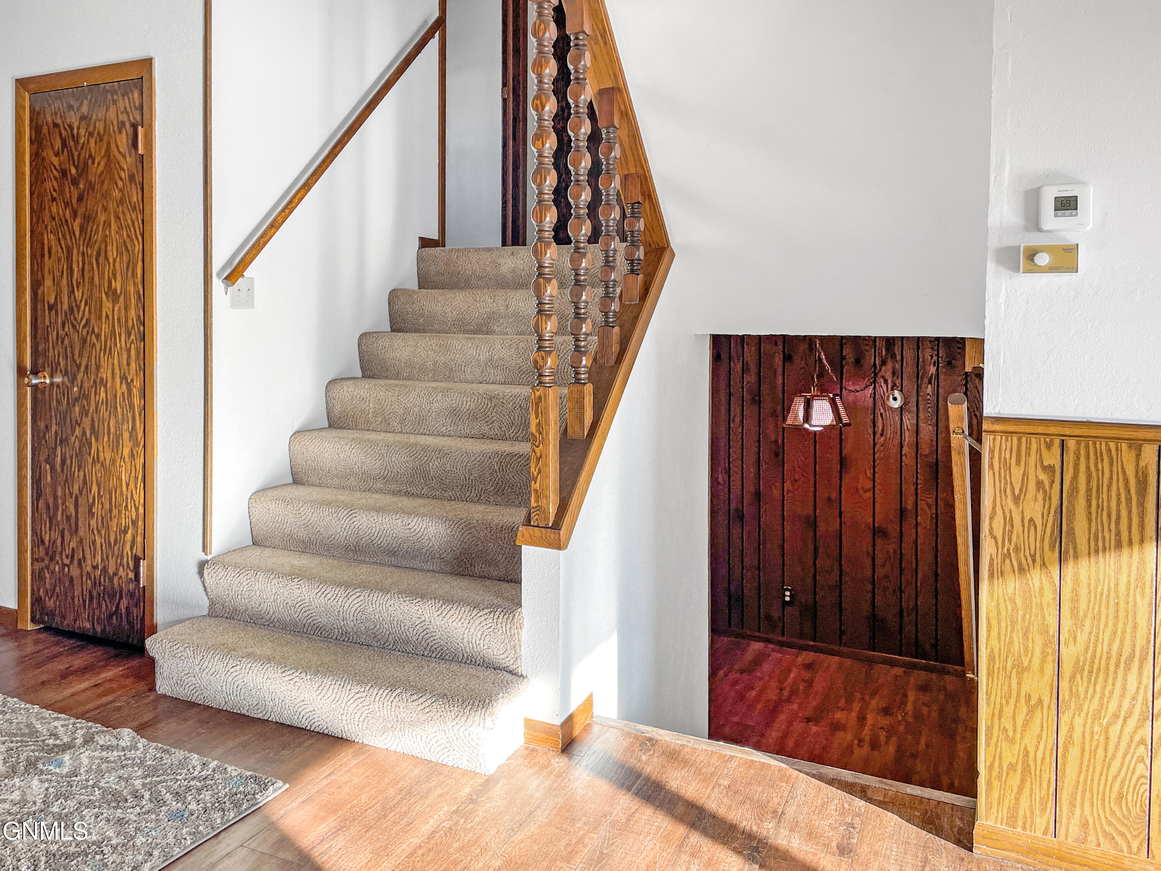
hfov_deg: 67.3
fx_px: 872
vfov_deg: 53.1
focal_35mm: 26
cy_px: 436
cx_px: 580
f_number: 1.6
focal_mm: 4.2
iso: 32
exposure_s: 1/120
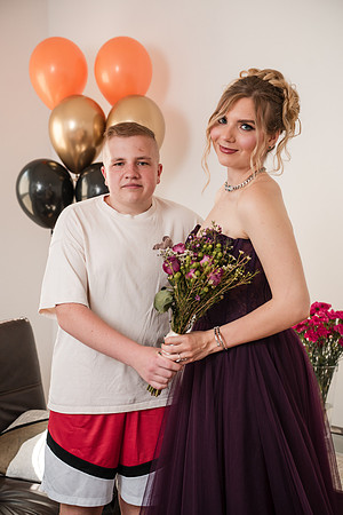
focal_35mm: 65
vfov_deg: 31.0
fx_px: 929
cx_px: 172
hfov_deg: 20.9
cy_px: 258
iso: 800
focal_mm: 65
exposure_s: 1/250
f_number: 4
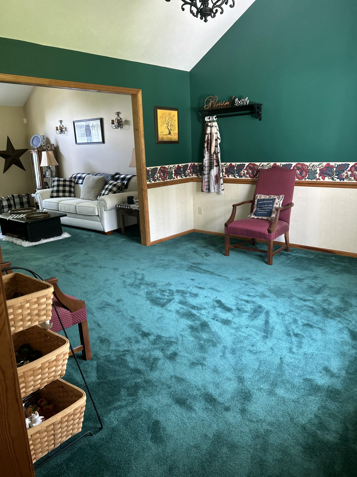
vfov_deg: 67.3
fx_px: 358
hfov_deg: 53.1
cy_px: 238
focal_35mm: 26
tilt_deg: -14.4
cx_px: 178
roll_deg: +0.9
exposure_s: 1/60
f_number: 1.5
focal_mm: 5.7
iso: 200
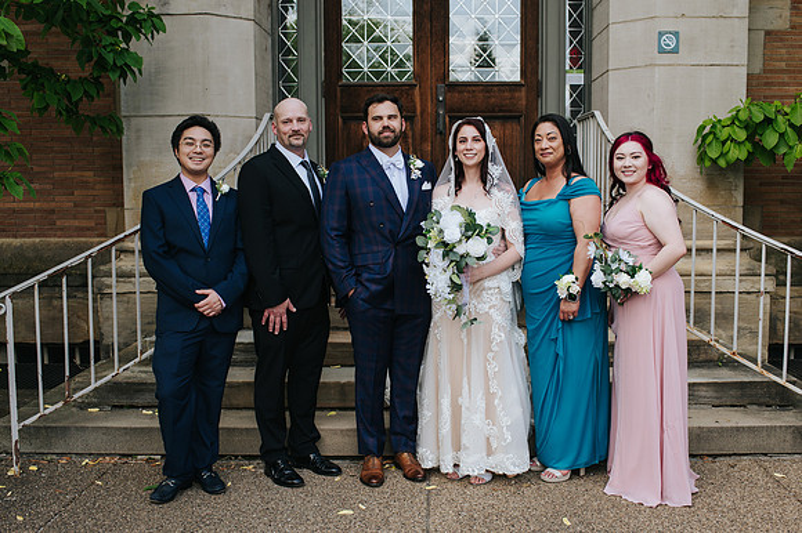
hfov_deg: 49.5
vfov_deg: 34.1
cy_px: 293
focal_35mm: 39
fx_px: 870
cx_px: 406
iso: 220
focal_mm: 35
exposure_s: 1/500
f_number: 3.5
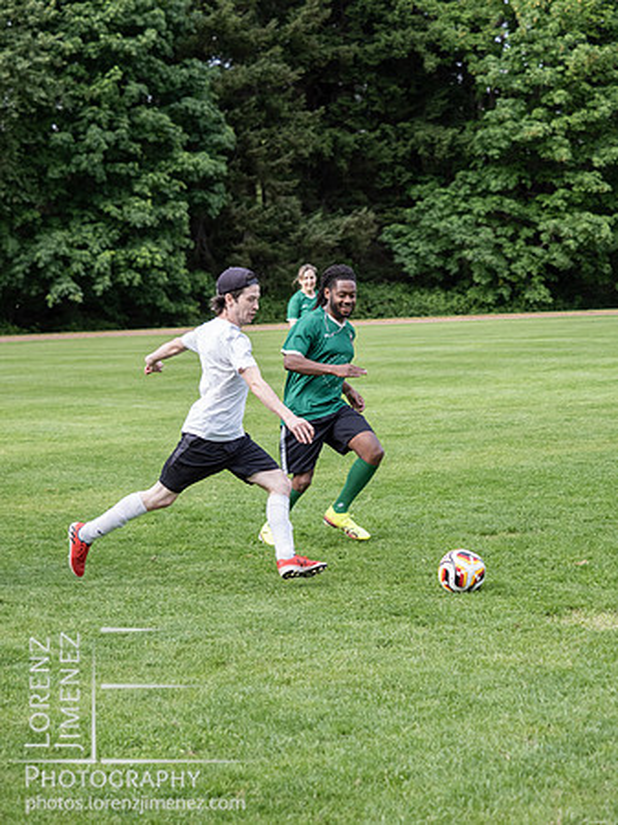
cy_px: 412
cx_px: 309
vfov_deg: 20.5
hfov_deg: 15.4
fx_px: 2287
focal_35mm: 96
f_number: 2.8
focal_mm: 48
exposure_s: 1/1250
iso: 640
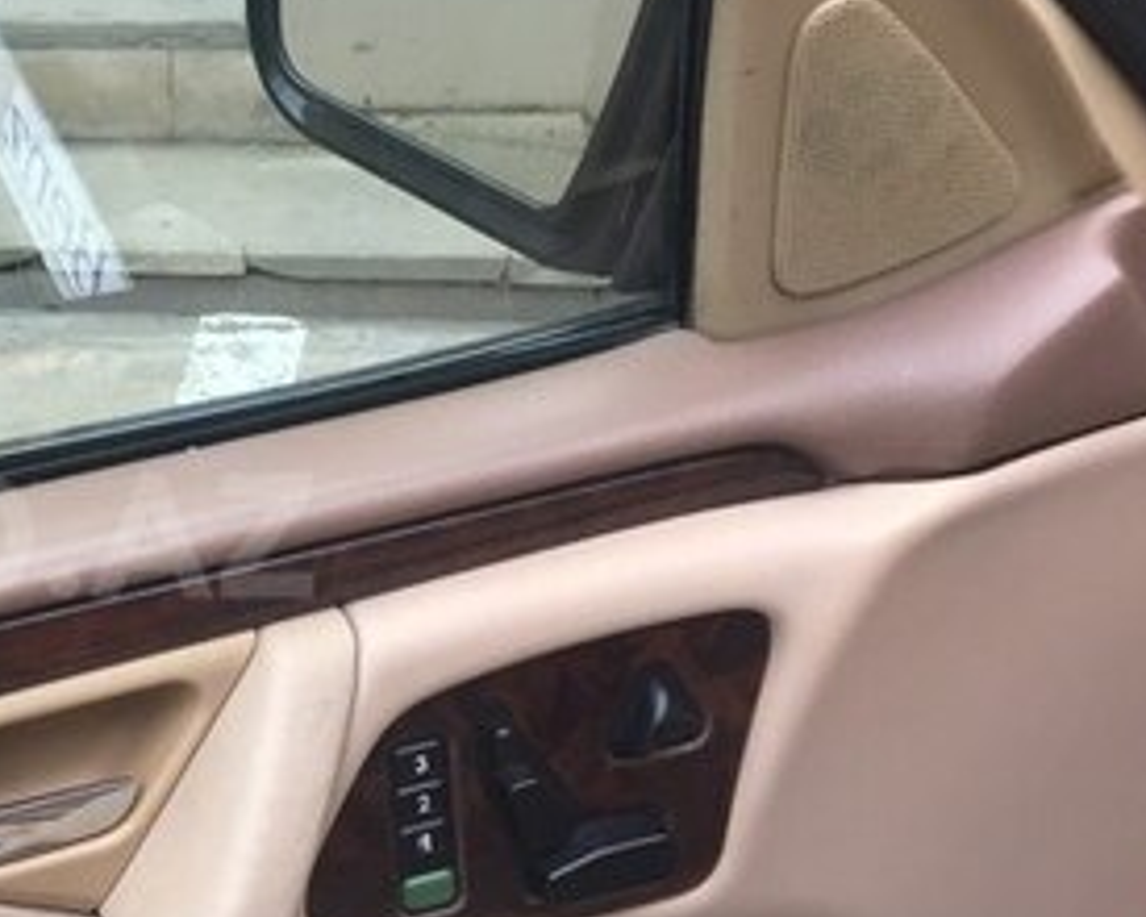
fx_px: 2306
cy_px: 536
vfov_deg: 22.5
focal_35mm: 68
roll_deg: +5.7
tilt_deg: -30.0
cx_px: -113
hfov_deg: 25.8
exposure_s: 1/33
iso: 40
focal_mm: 4.15
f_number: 2.2
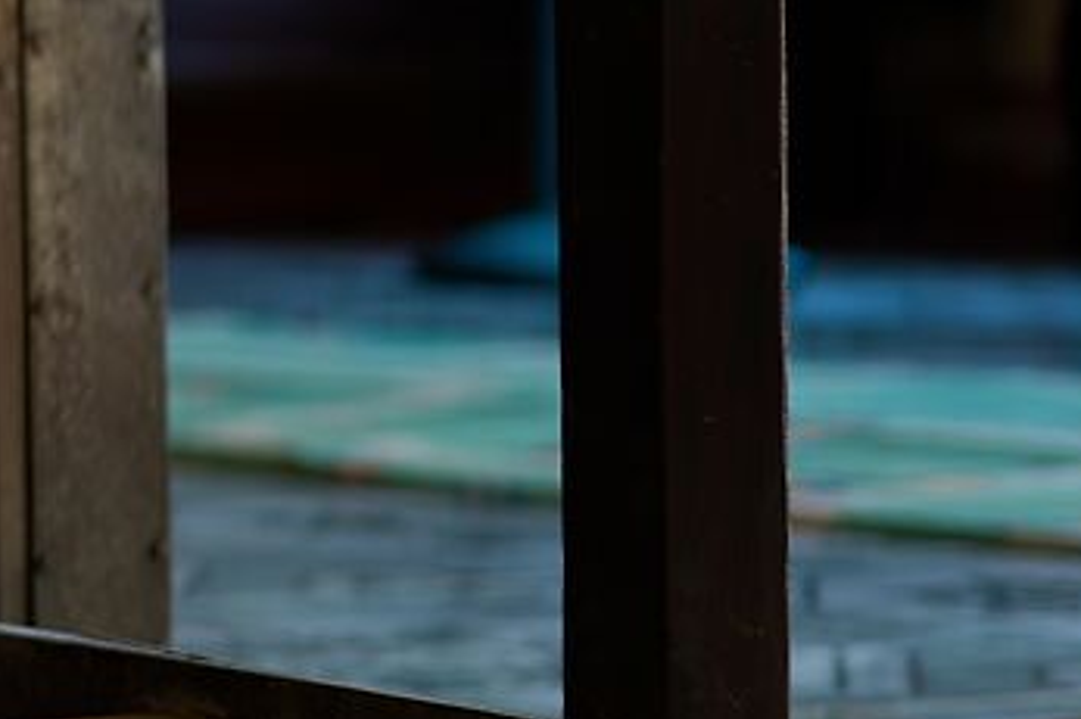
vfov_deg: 5.6
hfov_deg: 7.7
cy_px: -308
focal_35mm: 242
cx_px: -1813
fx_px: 7263
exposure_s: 1/20
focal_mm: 35
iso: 50
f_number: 1.4
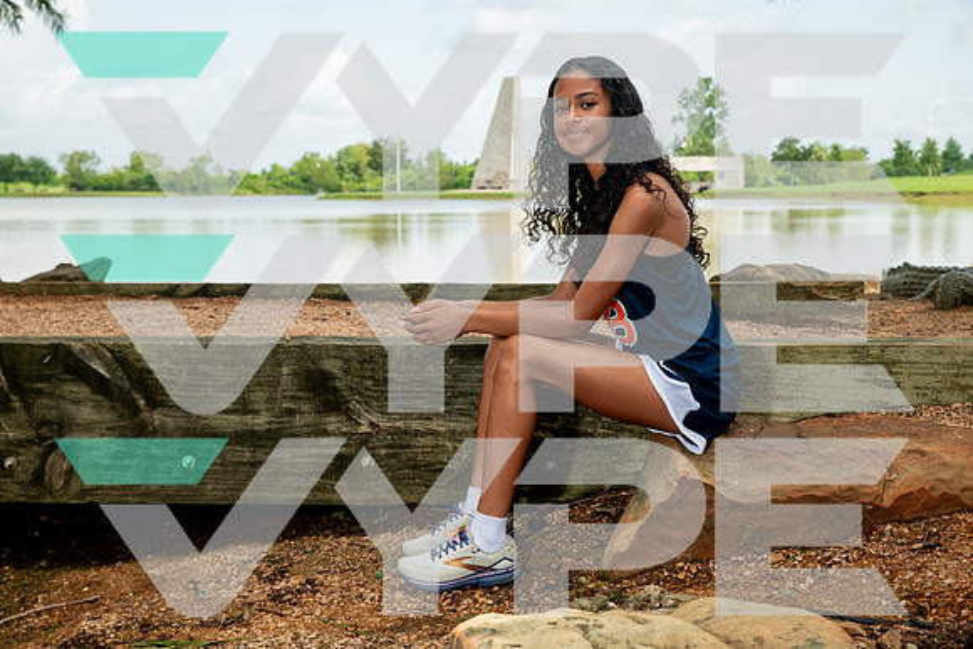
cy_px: 324
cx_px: 486
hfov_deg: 38.2
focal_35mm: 52
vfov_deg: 26.0
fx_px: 1406
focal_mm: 52
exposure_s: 1/200
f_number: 7.1
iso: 200
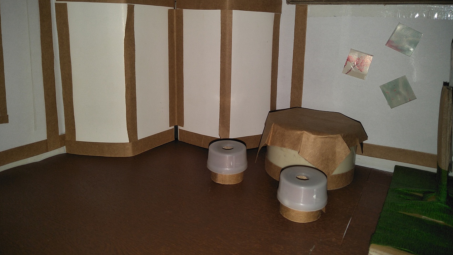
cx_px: 227
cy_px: 102
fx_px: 264
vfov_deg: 51.1
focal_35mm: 22
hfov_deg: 81.2
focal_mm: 3.46
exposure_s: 1/100
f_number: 2.2
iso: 52
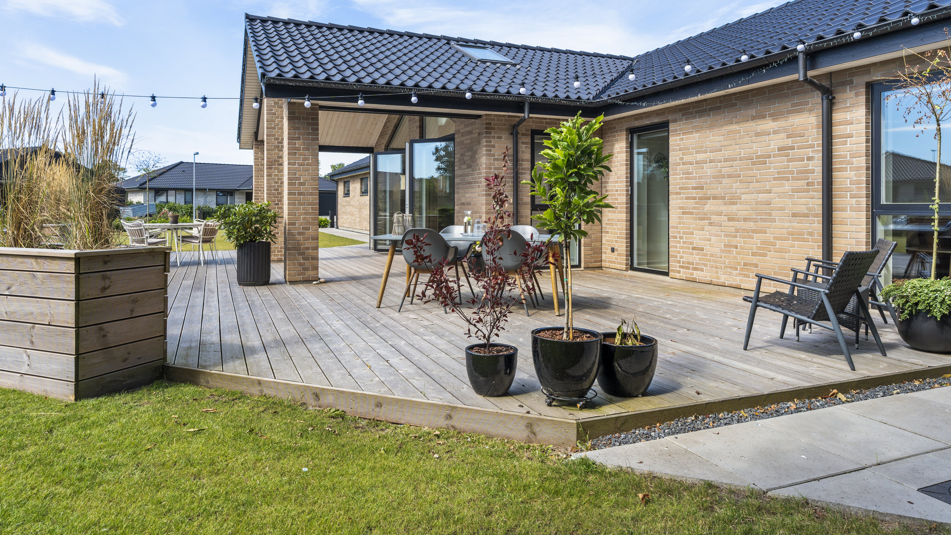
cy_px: 208
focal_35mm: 24
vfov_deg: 47.3
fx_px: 605
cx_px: 460
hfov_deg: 76.3
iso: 320
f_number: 6.3
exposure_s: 1/500
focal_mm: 22
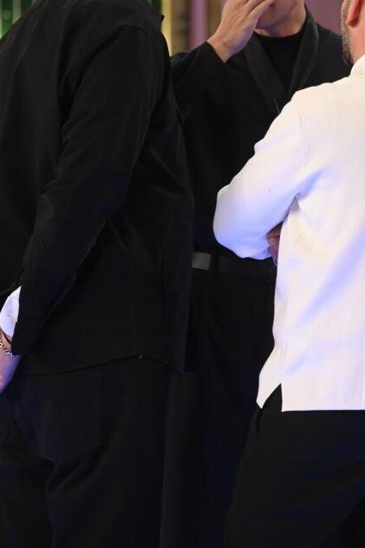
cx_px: 259
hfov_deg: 6.1
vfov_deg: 9.1
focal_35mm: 225
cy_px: 127
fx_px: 3427
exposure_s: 1/200
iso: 3200
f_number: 3.5
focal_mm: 145
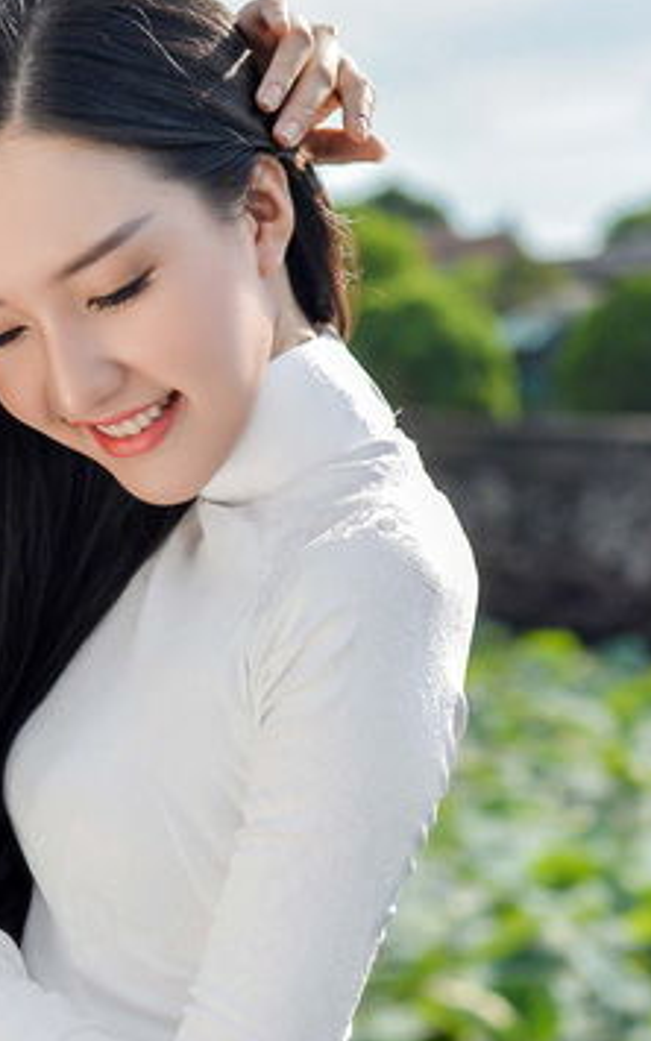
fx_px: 2781
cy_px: 736
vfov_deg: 21.1
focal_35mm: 98
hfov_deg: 13.3
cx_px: 179
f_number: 2.2
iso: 160
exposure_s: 1/4000
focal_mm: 35
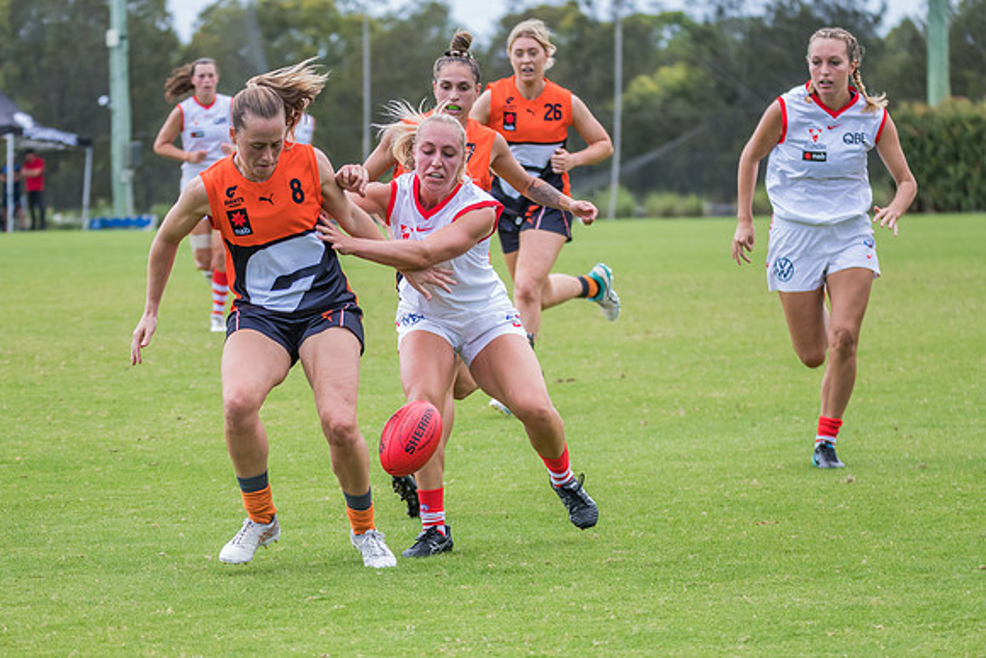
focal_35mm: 196
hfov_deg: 10.5
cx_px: 458
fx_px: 5372
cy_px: 423
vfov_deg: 7.0
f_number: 5.6
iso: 800
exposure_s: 1/1600
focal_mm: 150
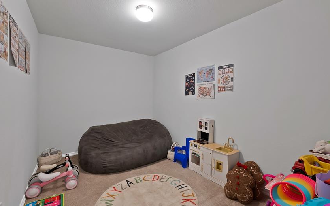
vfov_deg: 74.8
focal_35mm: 15
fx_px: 135
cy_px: 104
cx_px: 176
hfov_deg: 101.3
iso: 640
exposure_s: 1/1.25
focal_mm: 12
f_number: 9
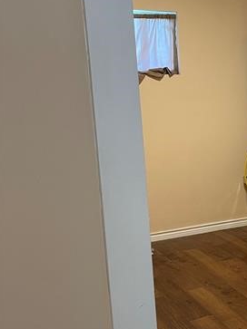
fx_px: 524
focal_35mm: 55
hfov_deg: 25.0
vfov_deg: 34.9
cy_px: 176
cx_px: 259
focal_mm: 5.1
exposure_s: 1/60
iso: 250
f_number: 1.6
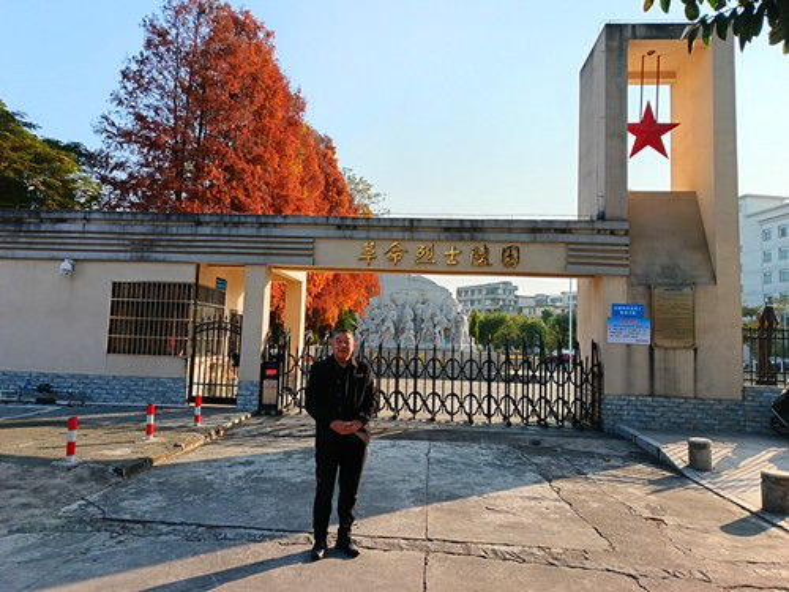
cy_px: 296
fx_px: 547
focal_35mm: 24
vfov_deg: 56.8
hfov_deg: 71.6
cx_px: 394
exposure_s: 1/285
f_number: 1.75
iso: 100
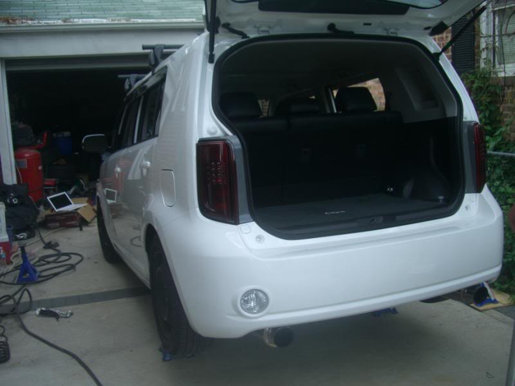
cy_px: 193
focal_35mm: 38
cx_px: 258
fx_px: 565
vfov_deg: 37.7
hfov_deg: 49.0
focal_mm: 7.9
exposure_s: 1/200
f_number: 2.8
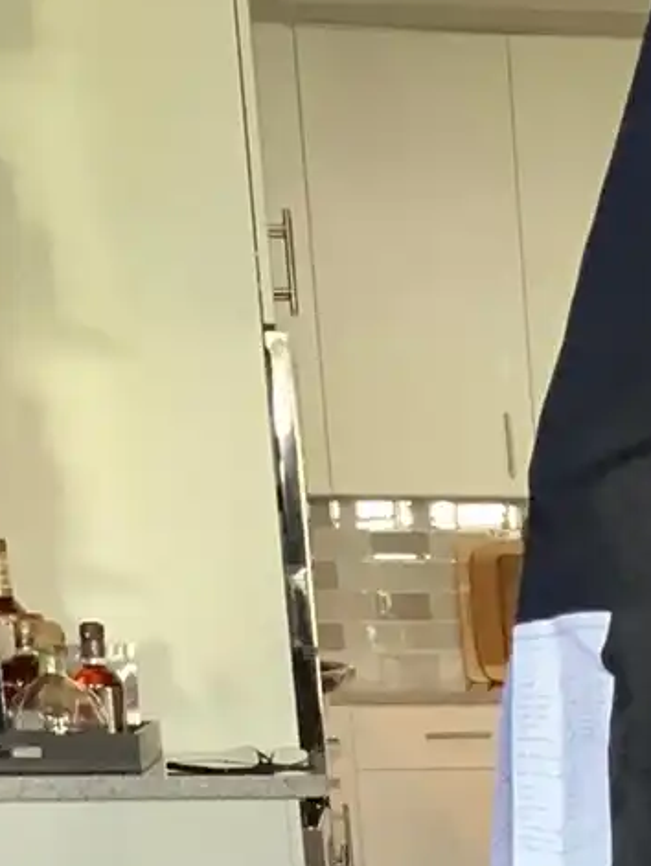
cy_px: 1471
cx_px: 1289
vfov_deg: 14.1
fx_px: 3155
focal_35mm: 126
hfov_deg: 10.8
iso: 200
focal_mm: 3
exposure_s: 1/40
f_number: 1.8
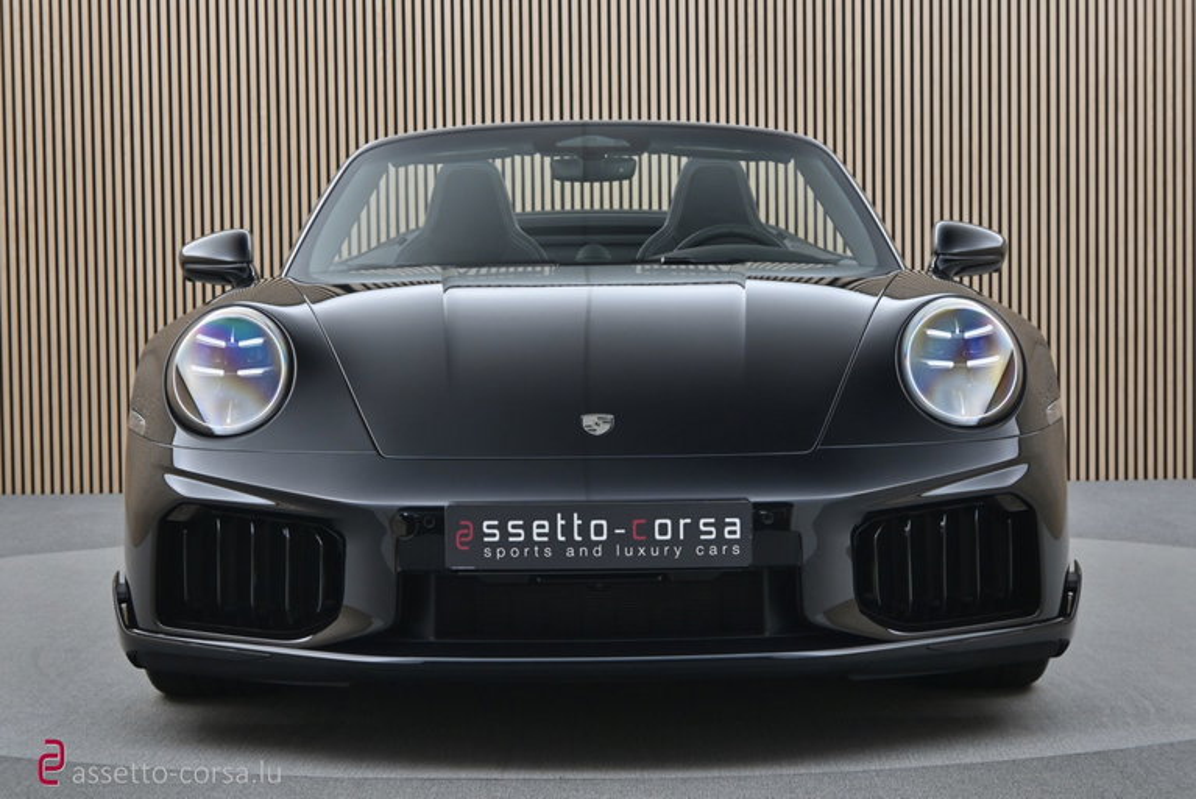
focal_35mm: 75
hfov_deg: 27.0
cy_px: 400
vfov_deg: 18.2
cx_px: 598
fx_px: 2492
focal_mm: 50
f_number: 6.3
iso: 1250
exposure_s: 1/60
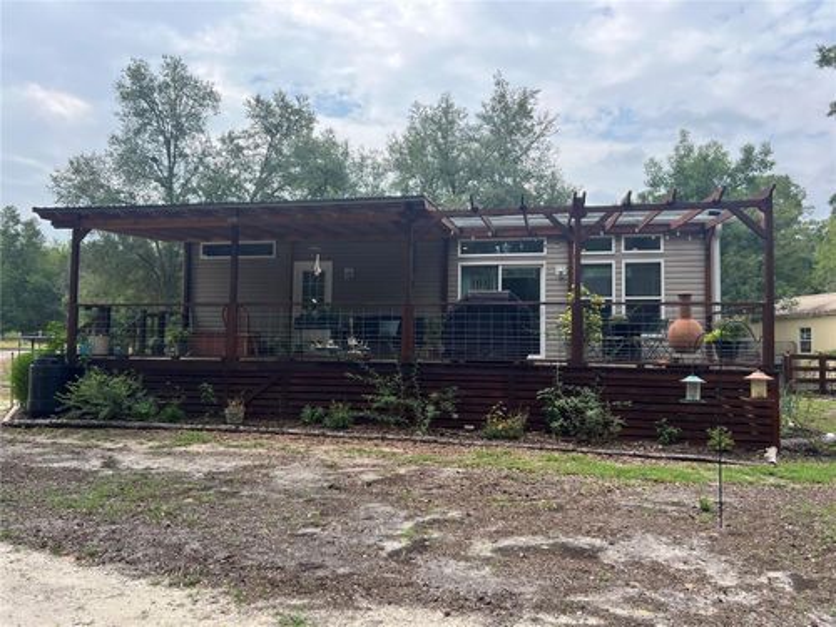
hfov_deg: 67.3
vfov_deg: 53.1
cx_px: 418
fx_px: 628
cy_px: 314
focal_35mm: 26
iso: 50
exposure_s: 1/1724
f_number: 1.5
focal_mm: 5.7
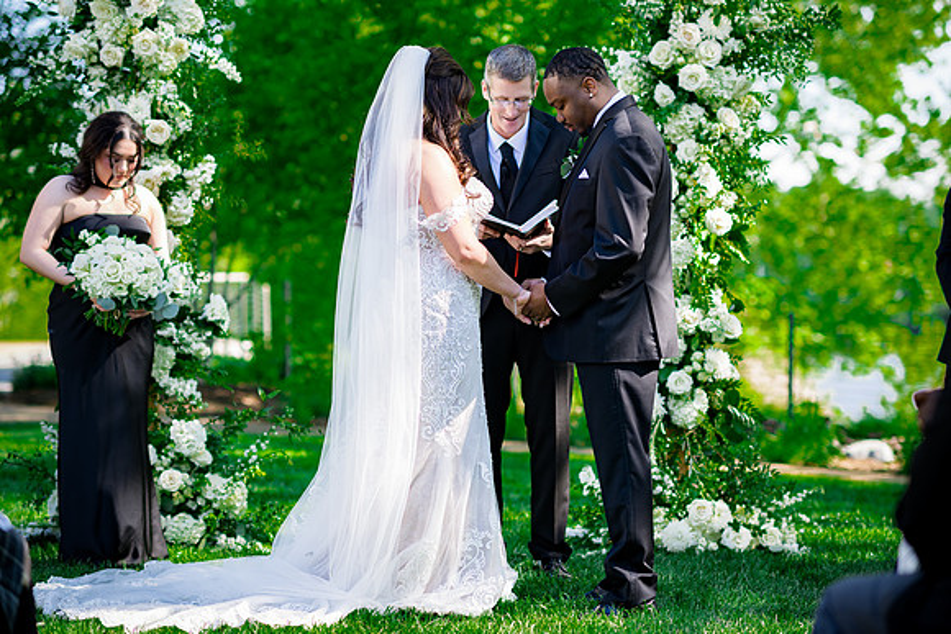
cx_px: 476
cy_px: 317
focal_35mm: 87
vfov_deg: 15.7
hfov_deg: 23.3
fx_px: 2304
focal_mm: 85
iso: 80
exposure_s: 1/400
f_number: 2.2
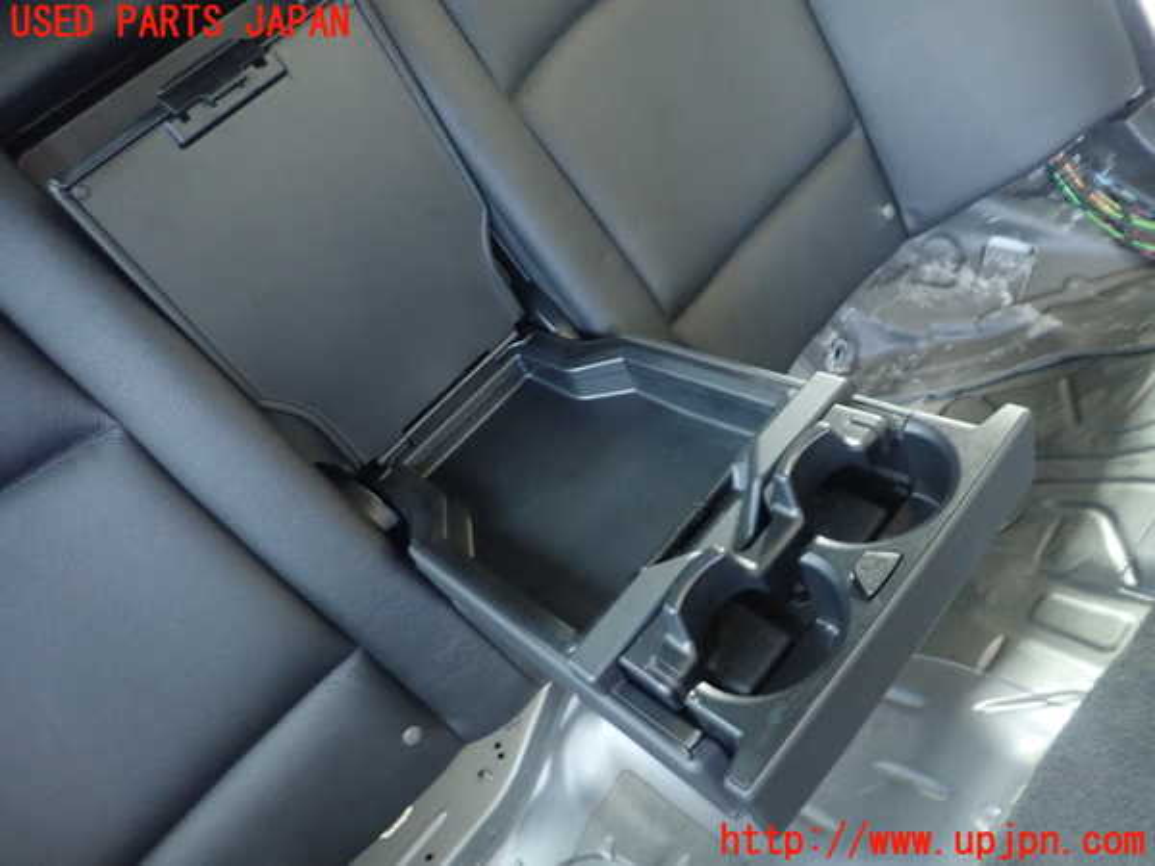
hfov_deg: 69.4
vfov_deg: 54.9
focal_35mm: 25
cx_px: 578
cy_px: 433
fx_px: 834
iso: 800
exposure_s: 1/10
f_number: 2
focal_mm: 4.5
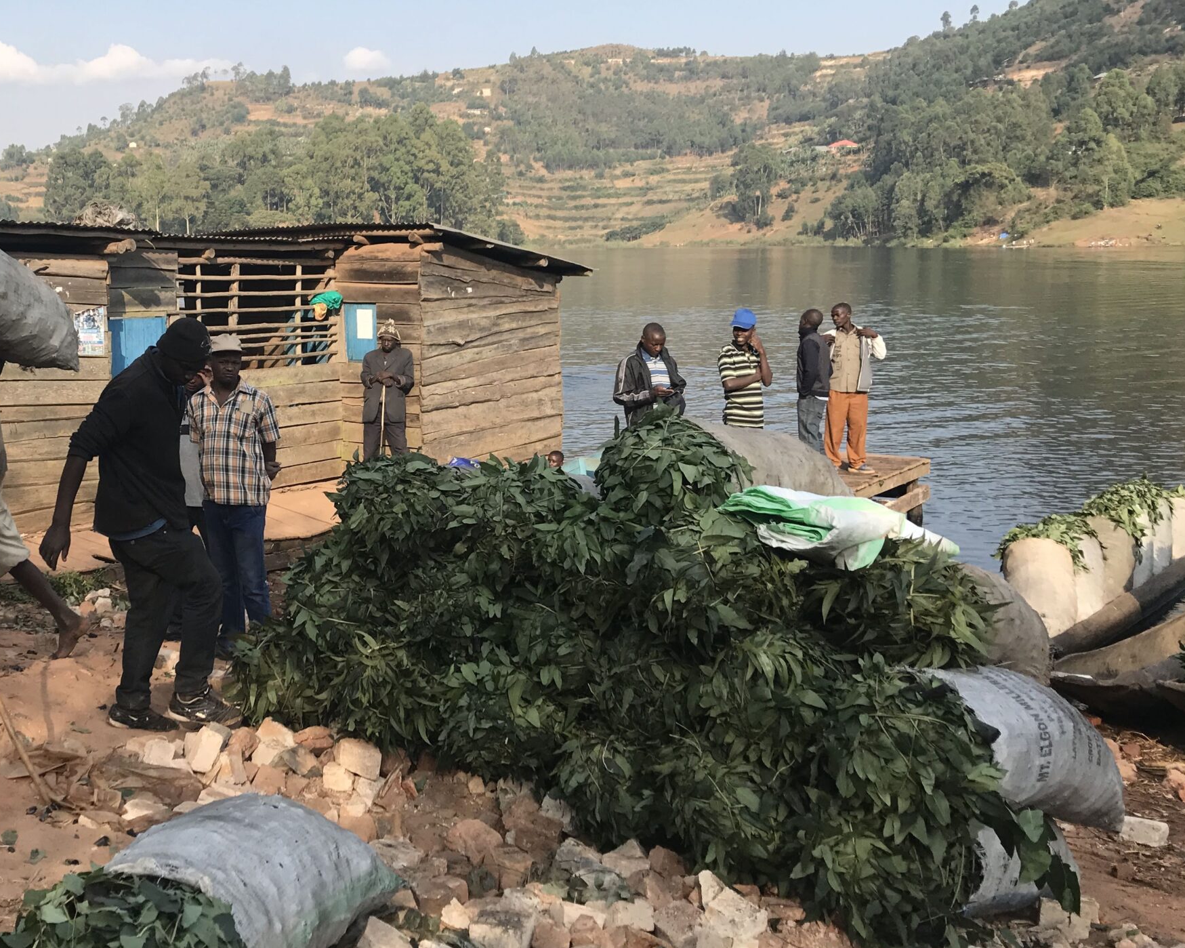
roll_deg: +0.5
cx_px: 337
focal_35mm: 40
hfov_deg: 44.7
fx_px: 1403
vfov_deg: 37.3
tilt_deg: -7.1
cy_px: 433
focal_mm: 3.99
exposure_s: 1/1182
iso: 20
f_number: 1.8
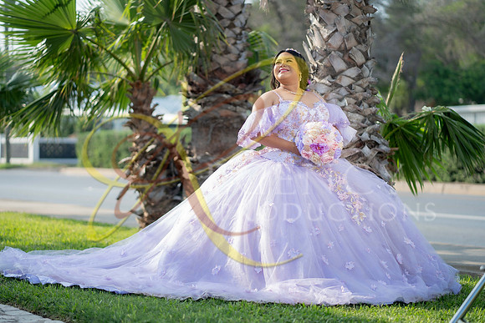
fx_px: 1145
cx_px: 242
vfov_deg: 16.1
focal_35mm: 85
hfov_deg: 23.9
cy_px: 162
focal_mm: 85
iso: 125
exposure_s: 1/1600
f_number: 1.8
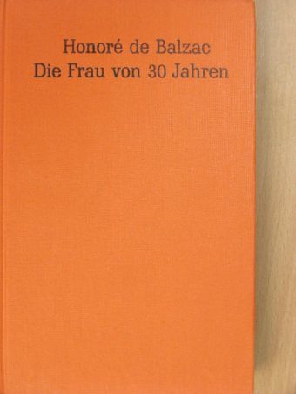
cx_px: 148
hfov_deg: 21.0
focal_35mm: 70
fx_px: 798
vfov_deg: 27.8
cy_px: 197
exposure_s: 1/20
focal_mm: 11.7
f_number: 3.5
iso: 200
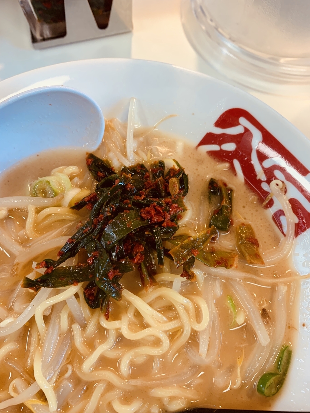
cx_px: 155
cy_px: 206
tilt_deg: -69.0
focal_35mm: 26
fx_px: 310
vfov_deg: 67.3
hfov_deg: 53.1
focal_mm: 4.25
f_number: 1.8
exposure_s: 1/50
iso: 100
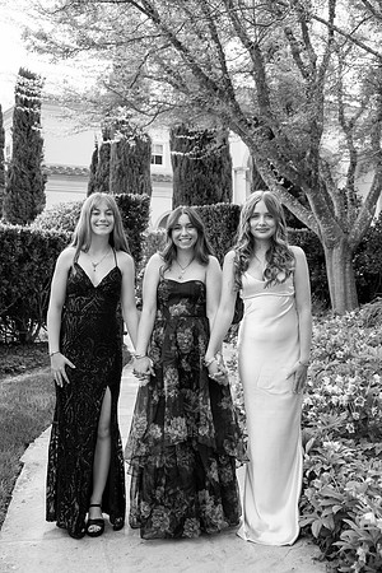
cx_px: 191
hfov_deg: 31.2
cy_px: 286
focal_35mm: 43
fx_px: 684
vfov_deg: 45.4
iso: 1250
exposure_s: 1/2000
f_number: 5.6
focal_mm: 43
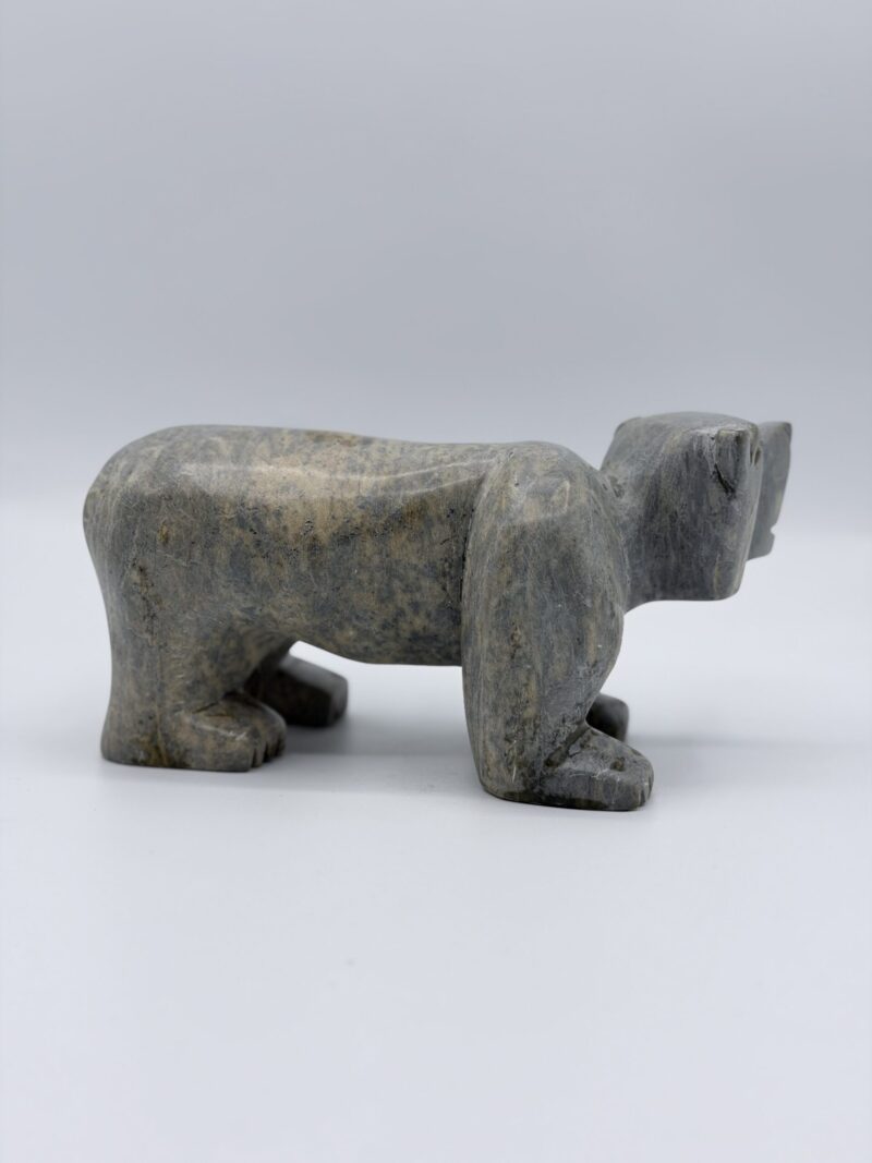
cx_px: 436
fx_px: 1613
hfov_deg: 30.3
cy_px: 582
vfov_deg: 39.7
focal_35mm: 48
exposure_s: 1/1608
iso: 64
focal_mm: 6.76
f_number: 1.78
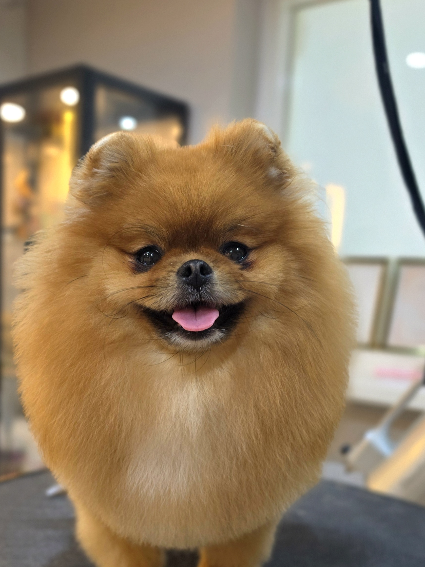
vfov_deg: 54.2
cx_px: 191
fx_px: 540
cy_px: 378
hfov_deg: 42.9
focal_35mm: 33
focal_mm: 6.5
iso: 80
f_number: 1.4
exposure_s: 1/64.1
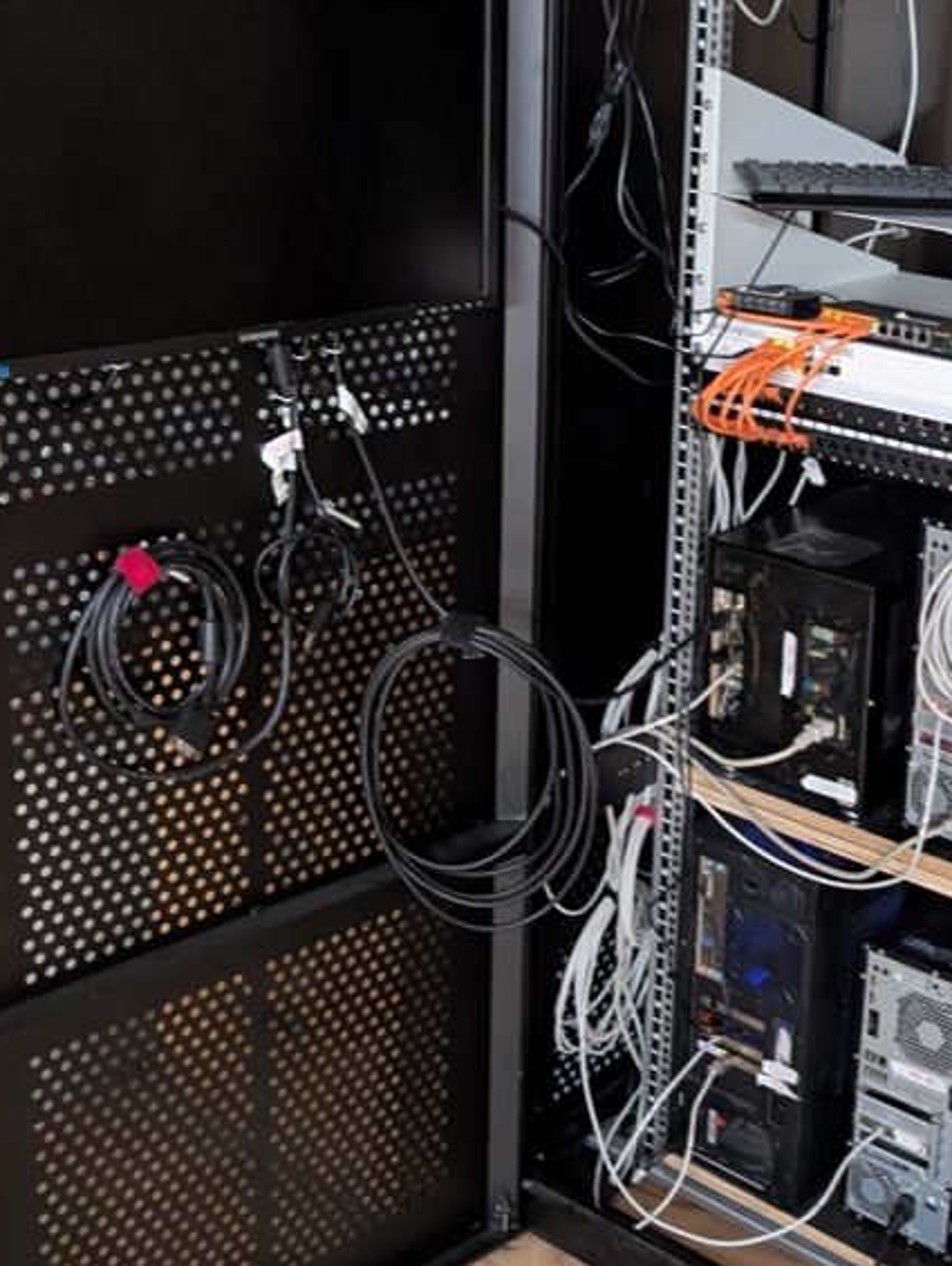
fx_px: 1867
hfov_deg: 28.3
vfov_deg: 37.2
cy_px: 462
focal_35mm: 51
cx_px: 698
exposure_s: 1/33.3
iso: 1097
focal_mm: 6.9
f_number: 1.68
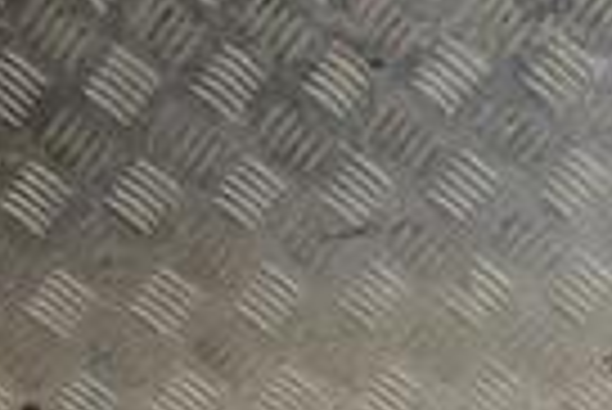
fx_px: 2369
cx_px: 1179
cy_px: 455
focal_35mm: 139
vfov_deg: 9.8
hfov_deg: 13.0
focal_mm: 21
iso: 800
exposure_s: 1/200
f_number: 6.3
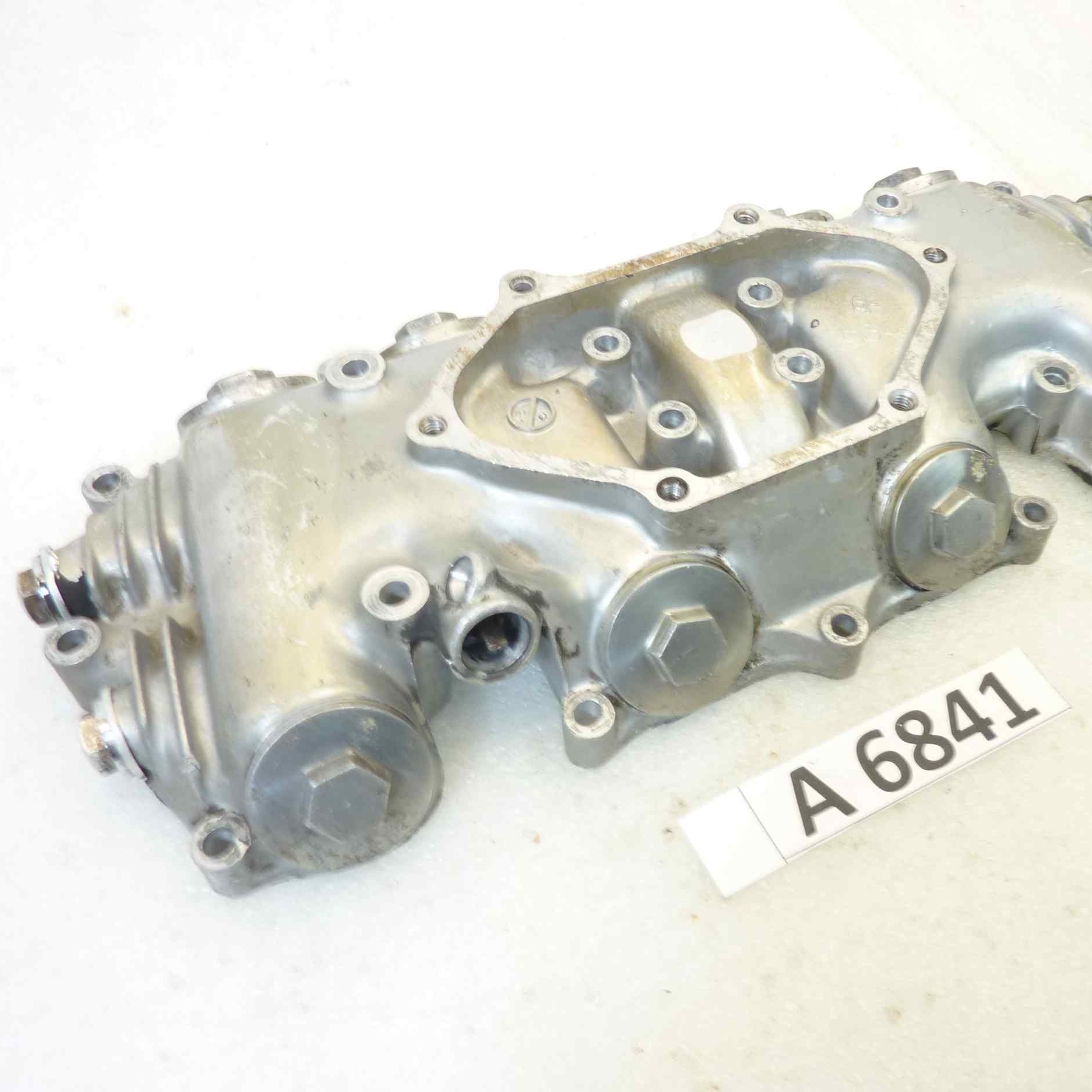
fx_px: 1071
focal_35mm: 30
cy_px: 547
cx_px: 691
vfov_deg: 54.0
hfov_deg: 53.4
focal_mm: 4.1
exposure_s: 1/15
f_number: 3.3
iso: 80
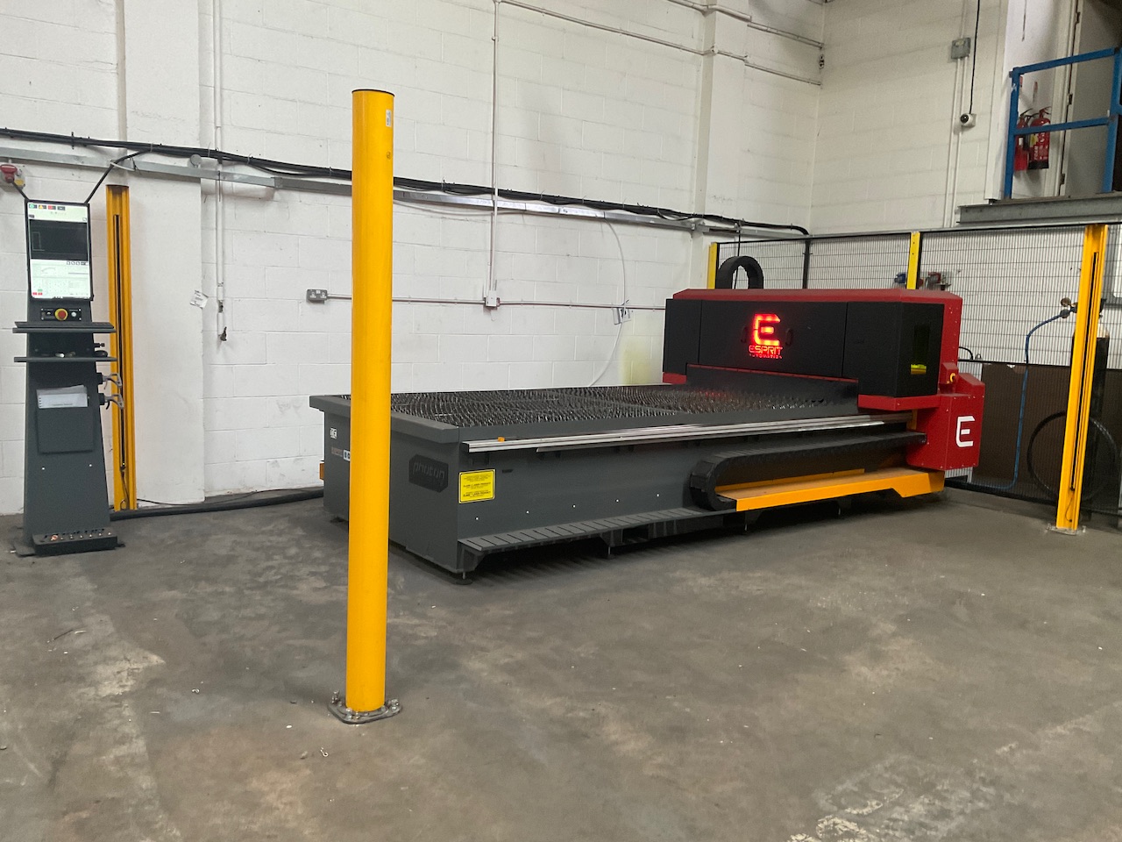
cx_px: 561
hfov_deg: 61.7
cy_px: 421
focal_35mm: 29
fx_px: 940
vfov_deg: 48.2
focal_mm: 3
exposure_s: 1/50
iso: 160
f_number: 1.8
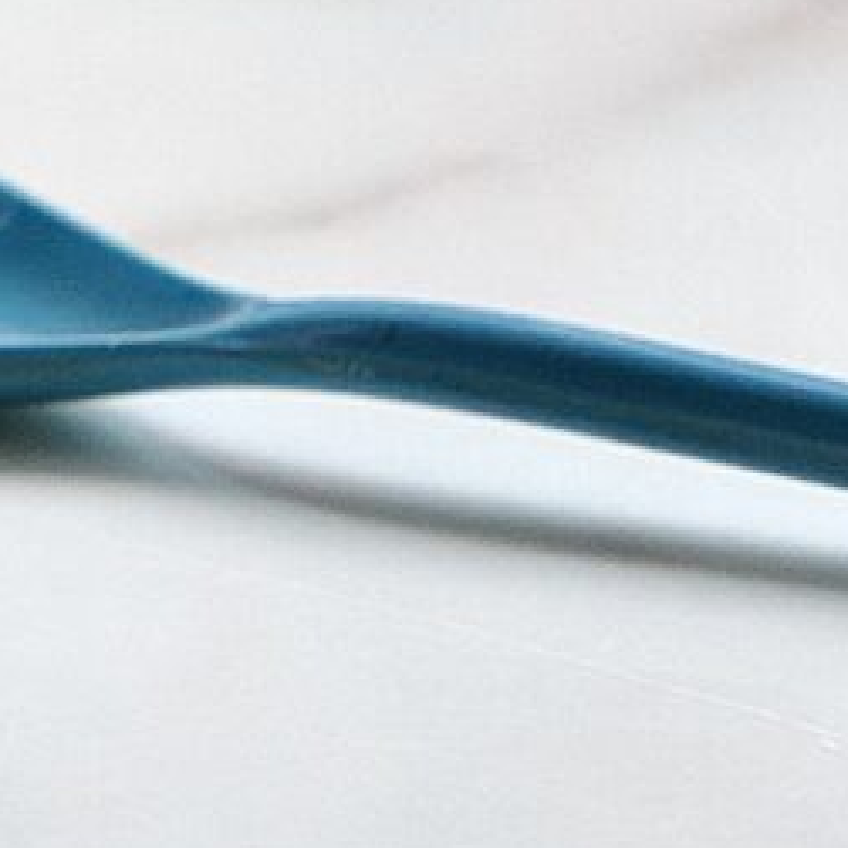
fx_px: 18403
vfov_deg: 2.6
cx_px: -1571
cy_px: -1321
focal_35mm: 664
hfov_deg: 2.6
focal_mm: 46
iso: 200
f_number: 3.9
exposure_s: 1/125
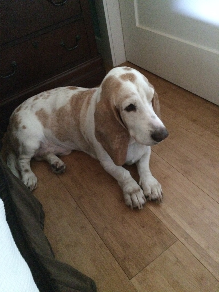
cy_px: 146
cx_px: 110
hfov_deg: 48.2
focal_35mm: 29
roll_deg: +12.0
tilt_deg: -44.8
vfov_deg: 61.7
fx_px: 245
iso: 1250
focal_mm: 4.15
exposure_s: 1/15
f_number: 2.2
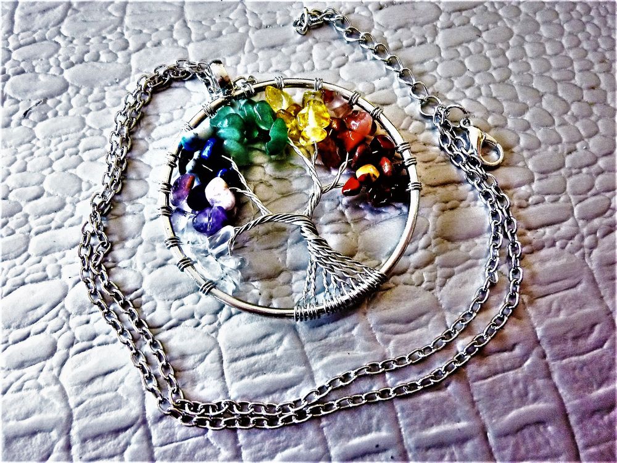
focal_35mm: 25
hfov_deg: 69.4
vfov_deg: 54.9
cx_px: 308
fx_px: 446
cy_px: 232
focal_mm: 4.5
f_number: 3.3
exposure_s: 1/20
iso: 400
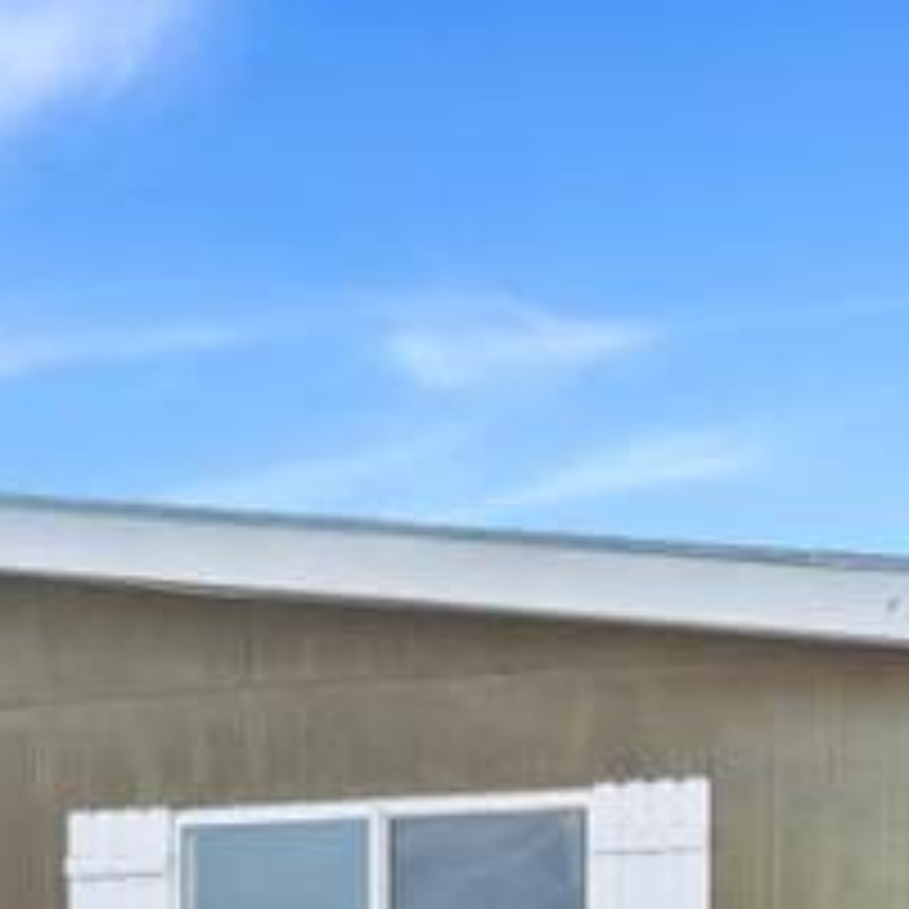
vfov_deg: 15.0
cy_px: 1046
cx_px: 990
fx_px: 3357
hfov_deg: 15.0
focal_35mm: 113
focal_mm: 13.8
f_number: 5
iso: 200
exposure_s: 1/200
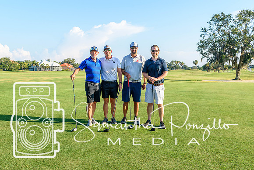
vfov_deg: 30.9
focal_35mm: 44
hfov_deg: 45.0
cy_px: 85
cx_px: 127
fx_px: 307
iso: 200
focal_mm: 29
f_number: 9
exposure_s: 1/320
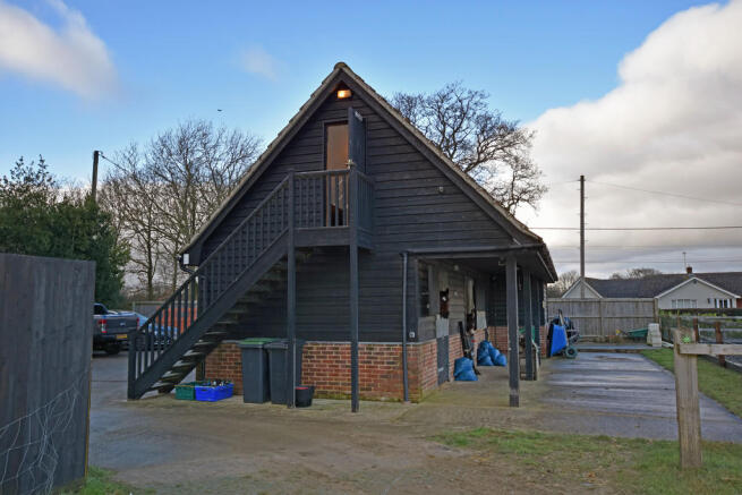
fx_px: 618
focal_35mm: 30
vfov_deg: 43.6
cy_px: 248
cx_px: 371
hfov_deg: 61.9
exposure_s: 1/250
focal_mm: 20
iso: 200
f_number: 5.6
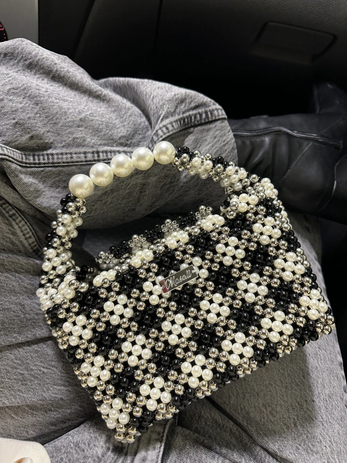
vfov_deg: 71.6
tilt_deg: -55.9
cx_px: 174
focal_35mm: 24
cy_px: 232
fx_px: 321
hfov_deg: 56.8
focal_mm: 6.86
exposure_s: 1/74
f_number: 1.78
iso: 250
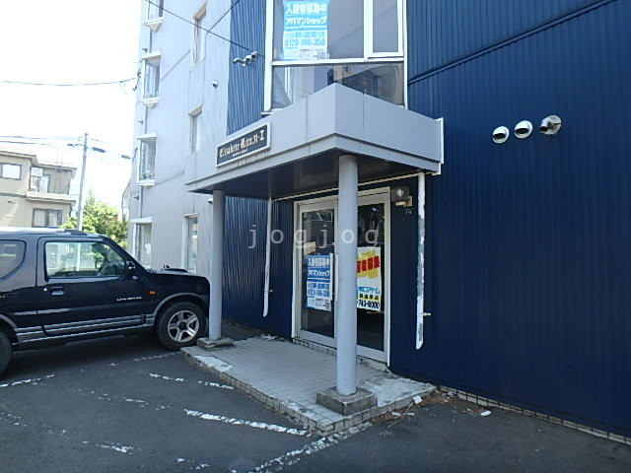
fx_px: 383
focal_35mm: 21
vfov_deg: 63.4
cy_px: 236
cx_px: 316
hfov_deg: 79.0
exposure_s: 1/200
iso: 125
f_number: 3.5
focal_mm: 3.7
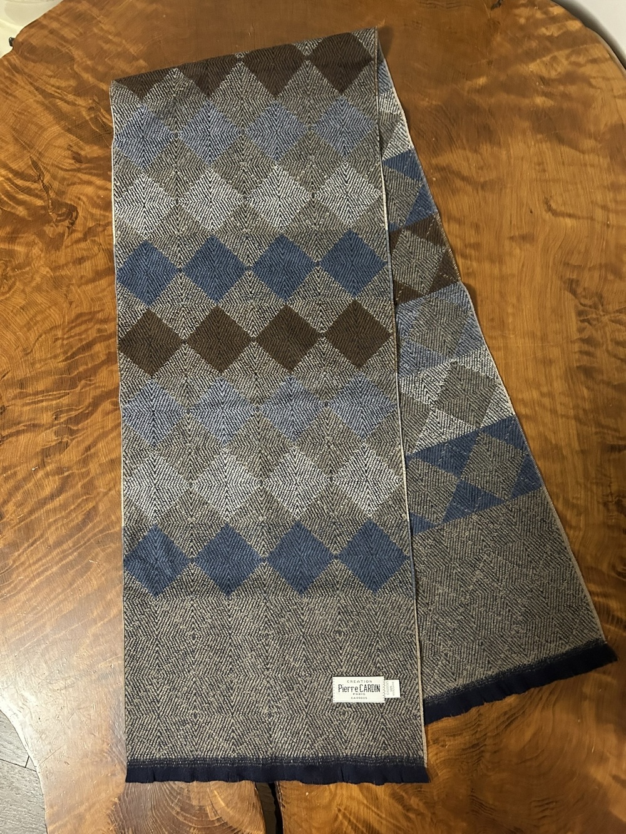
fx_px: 627
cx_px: 313
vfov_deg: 67.3
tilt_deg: -83.4
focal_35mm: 26
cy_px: 417
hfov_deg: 53.1
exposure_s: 1/40
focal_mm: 5.7
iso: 640
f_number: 1.5
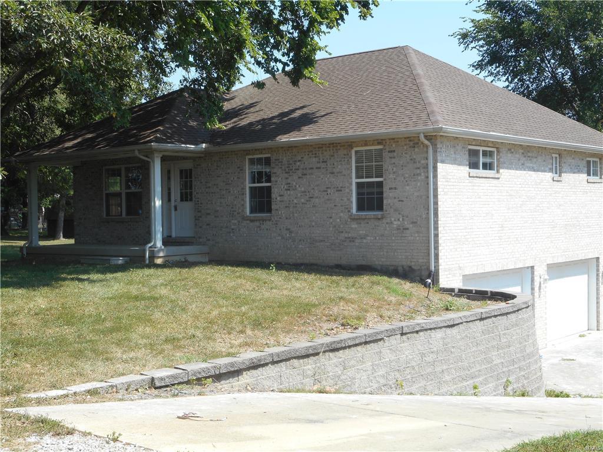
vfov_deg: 28.6
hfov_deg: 37.5
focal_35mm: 51
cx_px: 302
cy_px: 226
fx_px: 888
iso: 80
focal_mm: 9.1
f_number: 4.9
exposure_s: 1/200
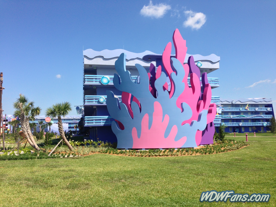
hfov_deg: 55.4
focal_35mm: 33
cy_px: 104
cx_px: 138
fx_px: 263
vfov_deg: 42.9
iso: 50
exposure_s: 1/1391
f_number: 2.4
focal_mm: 4.13
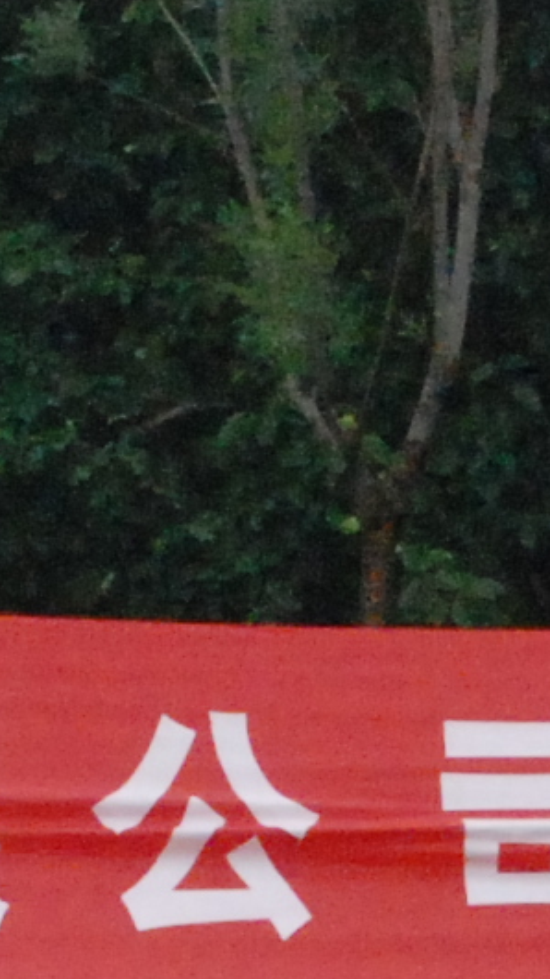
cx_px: 190
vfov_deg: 4.9
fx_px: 11334
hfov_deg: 2.8
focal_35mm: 437
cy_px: 1740
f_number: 13
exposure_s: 1/640
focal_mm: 38
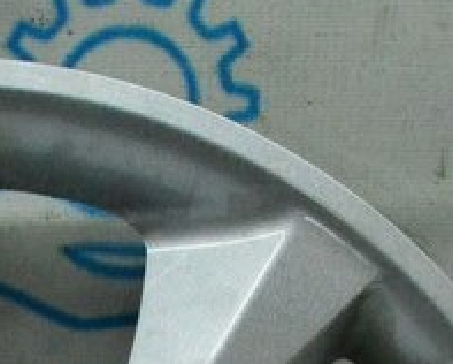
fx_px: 1959
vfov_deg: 9.8
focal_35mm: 146
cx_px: -60
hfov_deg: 12.9
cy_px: 729
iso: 6400
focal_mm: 20
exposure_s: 1/800
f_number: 6.3
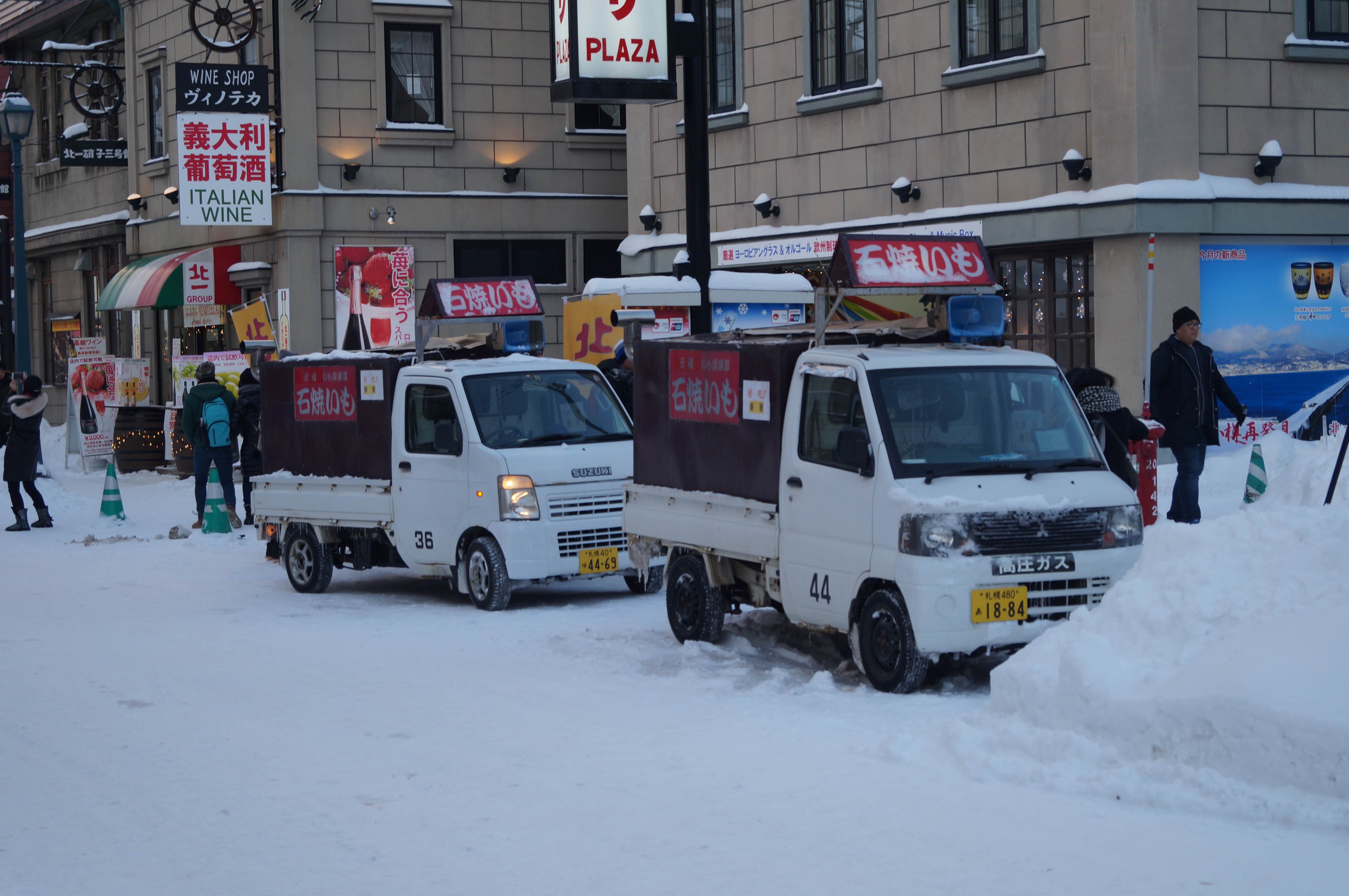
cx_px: 674
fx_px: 2527
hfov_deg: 29.9
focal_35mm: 68
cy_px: 448
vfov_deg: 20.1
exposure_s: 1/80
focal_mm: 45
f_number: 5.6
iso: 100
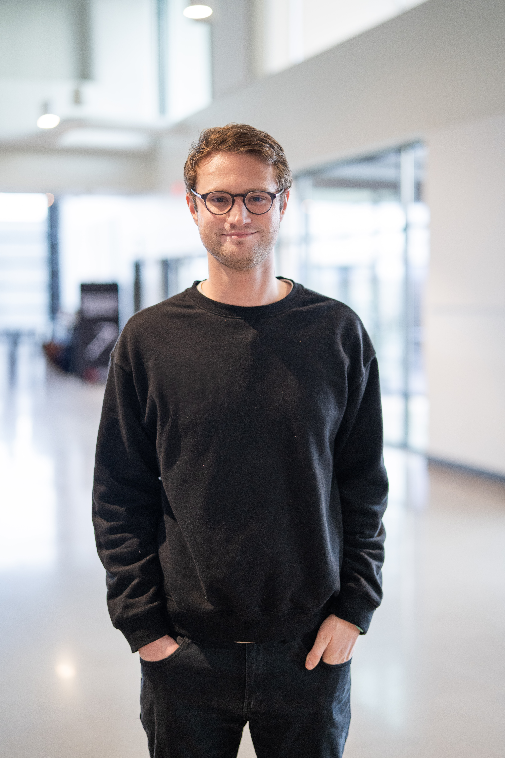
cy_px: 379
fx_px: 1052
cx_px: 252
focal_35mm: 50
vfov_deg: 39.6
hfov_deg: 27.0
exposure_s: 1/320
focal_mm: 50
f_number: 1.4
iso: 800
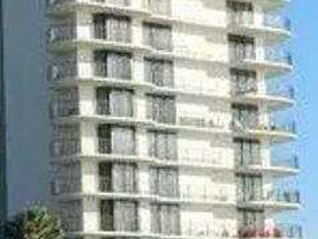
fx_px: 1396
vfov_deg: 9.8
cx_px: 31
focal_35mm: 152
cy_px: 166
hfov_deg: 12.9
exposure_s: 1/160
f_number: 9.4
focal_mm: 6.2
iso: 110
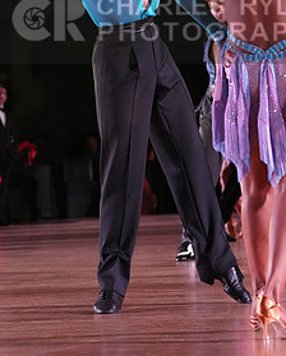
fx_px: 2386
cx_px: 176
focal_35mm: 226
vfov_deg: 8.5
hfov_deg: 6.9
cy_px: 22
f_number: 5.6
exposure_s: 1/250
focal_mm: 116
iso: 5000
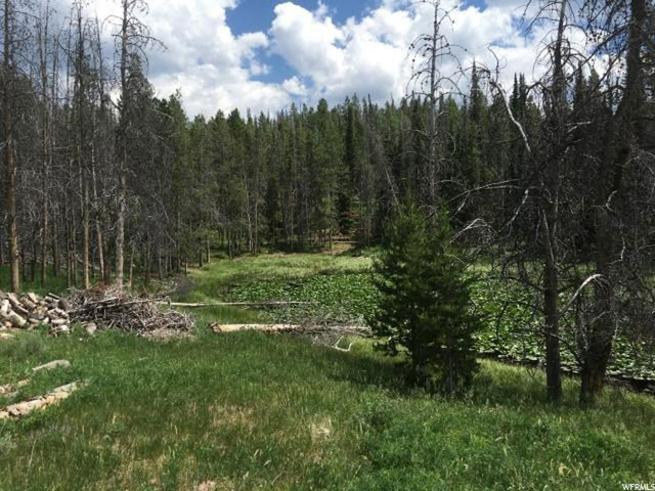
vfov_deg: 48.2
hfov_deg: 61.7
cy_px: 246
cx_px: 328
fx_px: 549
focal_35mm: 29
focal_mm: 4.15
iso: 25
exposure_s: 1/1326
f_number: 2.2
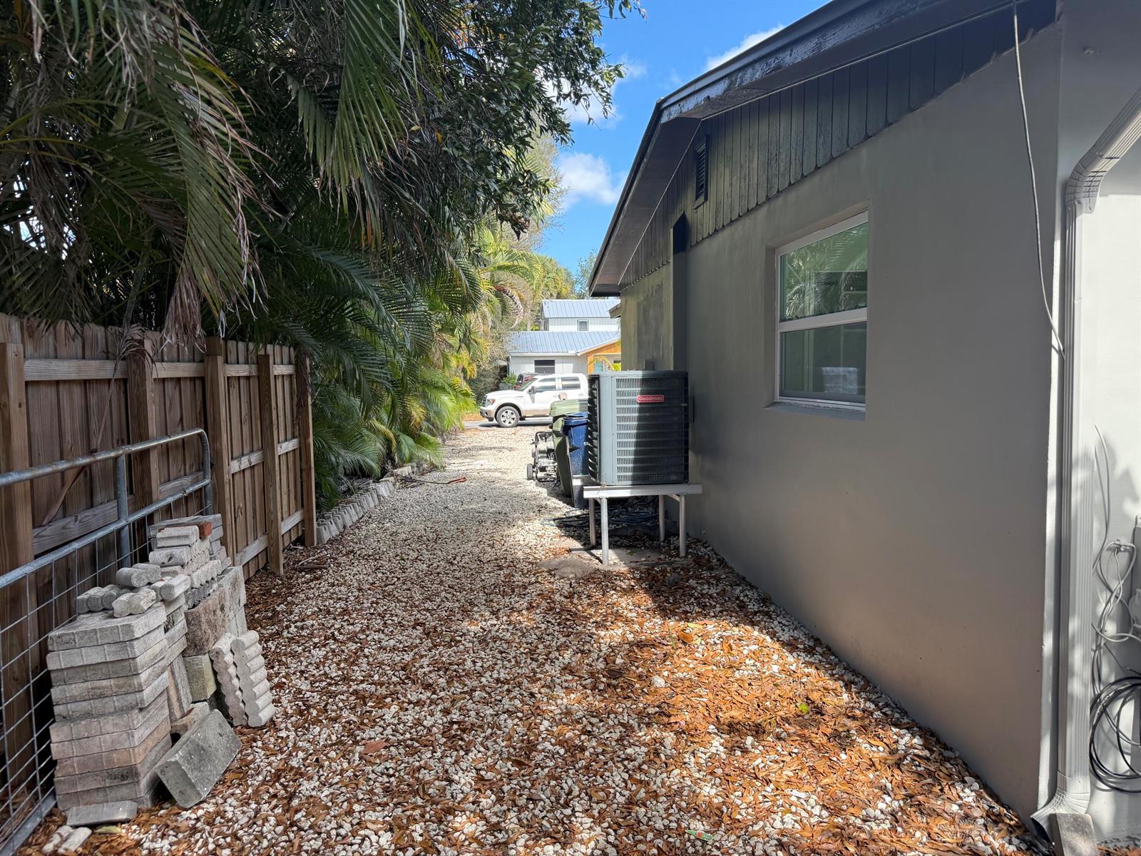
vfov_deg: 56.8
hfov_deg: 71.6
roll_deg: +0.6
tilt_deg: -3.2
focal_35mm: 24
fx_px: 791
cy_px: 428
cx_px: 570
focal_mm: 6.76
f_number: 1.78
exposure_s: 1/1018
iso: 100
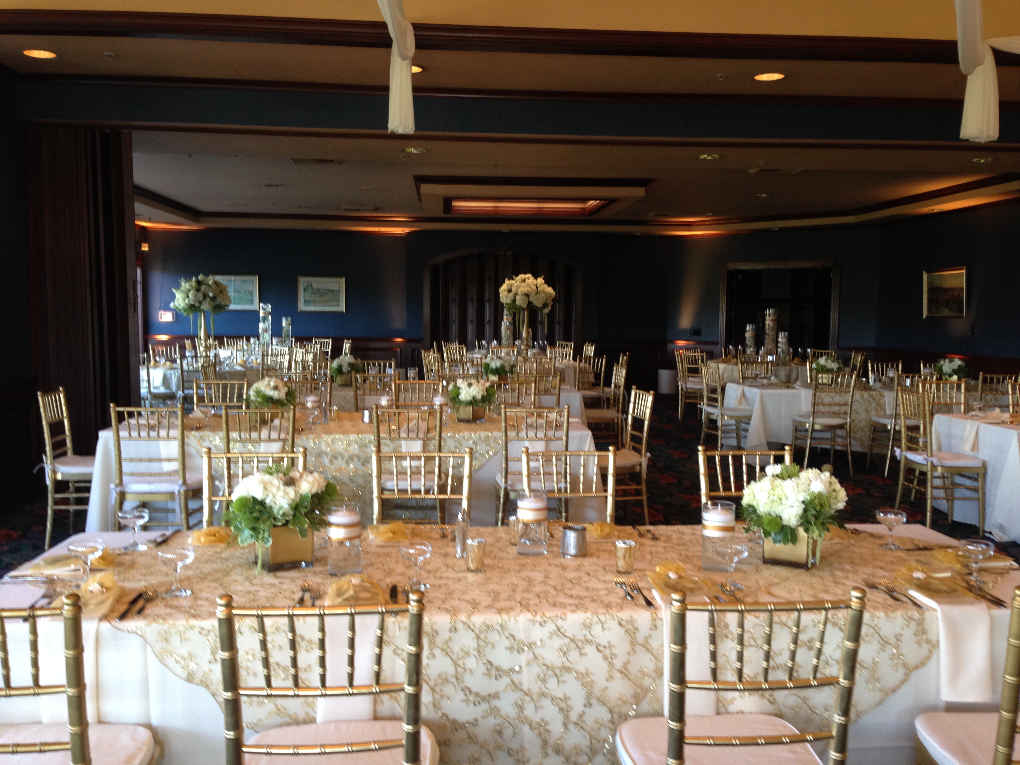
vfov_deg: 42.9
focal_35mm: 33
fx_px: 972
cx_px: 510
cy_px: 382
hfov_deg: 55.4
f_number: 2.4
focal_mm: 4.12
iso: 100
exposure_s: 1/20
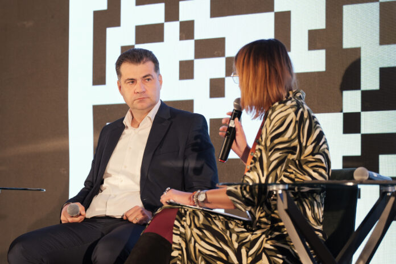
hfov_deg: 14.4
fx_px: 1562
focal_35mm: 142
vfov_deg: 9.7
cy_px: 132
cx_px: 198
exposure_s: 1/100
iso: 1250
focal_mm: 142
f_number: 4
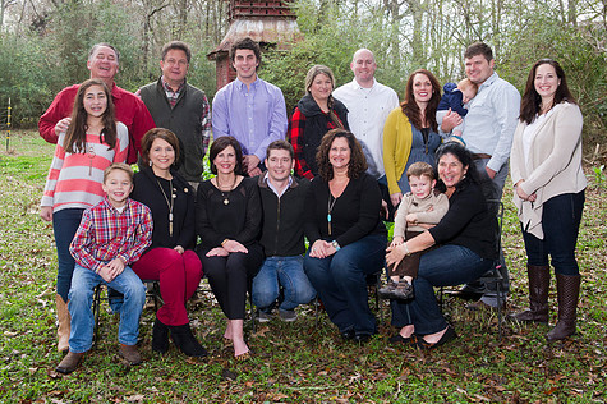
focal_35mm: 44
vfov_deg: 30.4
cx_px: 299
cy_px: 160
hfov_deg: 44.5
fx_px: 741
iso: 1250
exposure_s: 1/125
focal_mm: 36
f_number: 8
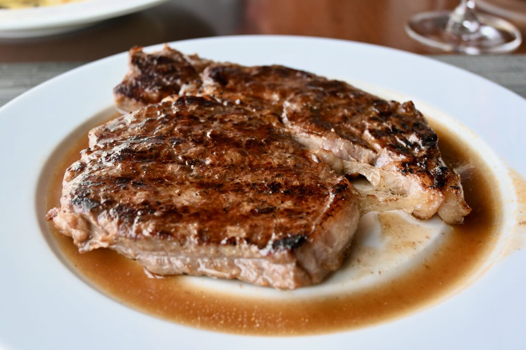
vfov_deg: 33.4
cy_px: 171
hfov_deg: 48.5
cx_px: 263
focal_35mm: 40
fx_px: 584
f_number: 4.5
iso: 400
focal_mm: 26
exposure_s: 1/160
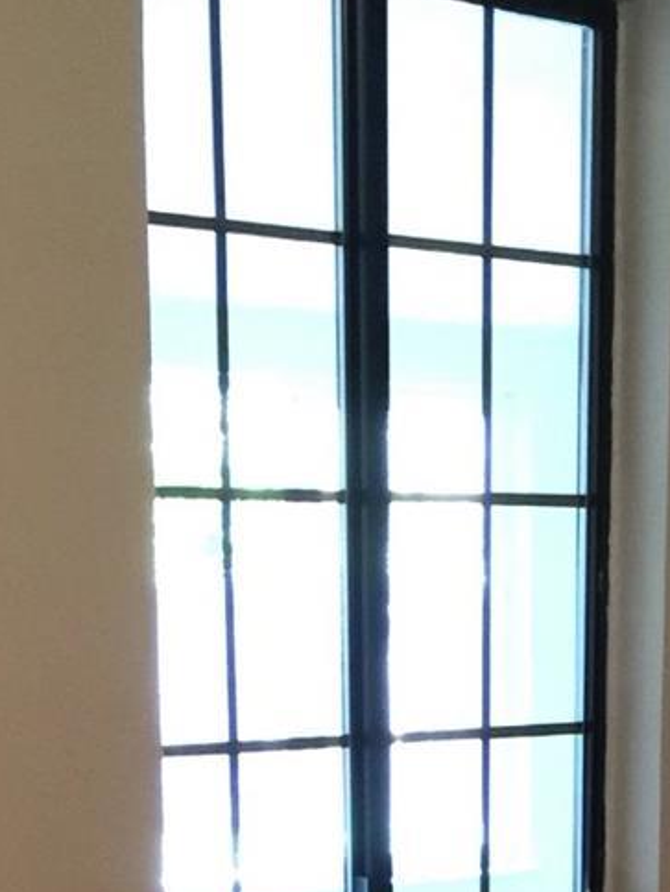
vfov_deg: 14.2
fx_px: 3093
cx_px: 447
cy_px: 1669
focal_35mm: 120
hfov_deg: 12.3
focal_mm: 4.15
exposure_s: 1/15
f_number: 2.2
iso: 100
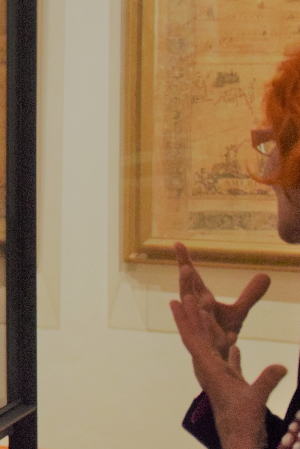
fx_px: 2012
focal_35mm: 161
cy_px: 102
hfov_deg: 8.2
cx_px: -232
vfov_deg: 12.7
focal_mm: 40
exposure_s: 1/60
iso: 6400
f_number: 4.5
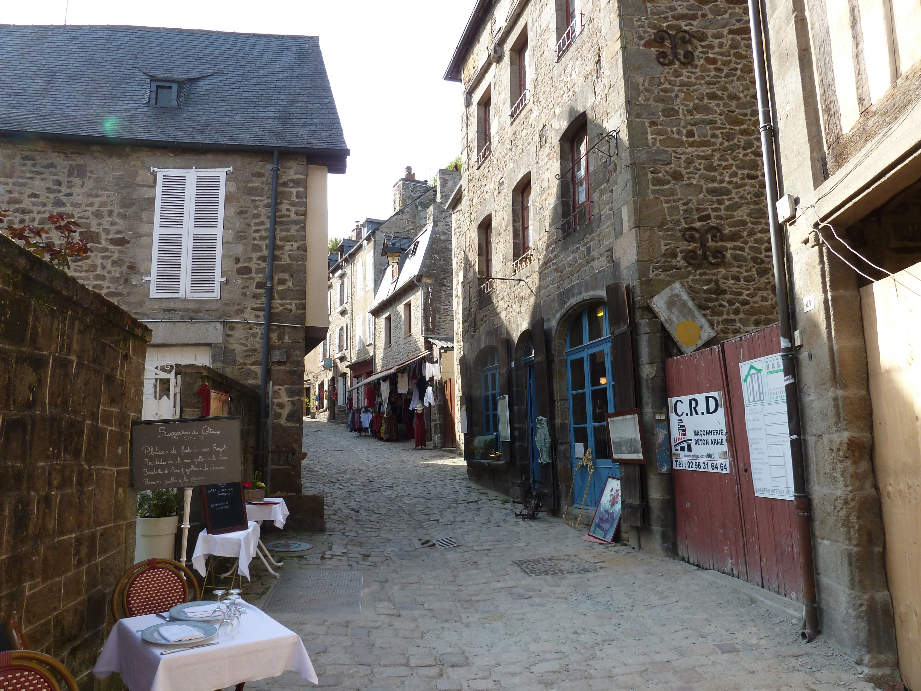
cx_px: 460
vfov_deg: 54.9
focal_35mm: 25
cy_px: 346
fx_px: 665
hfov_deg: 69.4
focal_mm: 4.1
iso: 80
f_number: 4
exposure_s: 1/125
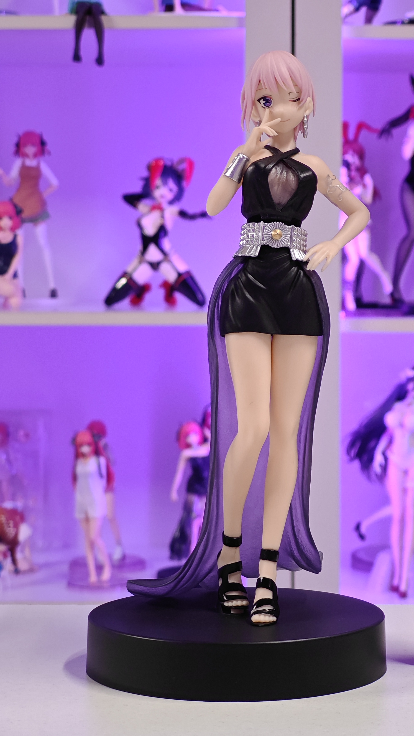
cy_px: 366
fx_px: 1718
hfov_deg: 13.7
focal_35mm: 88
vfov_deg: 24.2
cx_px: 276
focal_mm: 7.48
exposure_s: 1/25
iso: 1000
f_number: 2.4
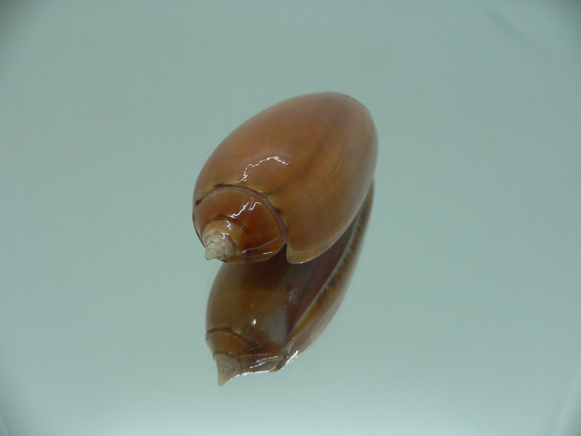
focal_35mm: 35
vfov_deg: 40.7
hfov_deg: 52.6
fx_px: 587
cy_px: 218
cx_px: 290
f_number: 2.8
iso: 80
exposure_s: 1/60
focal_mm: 4.6
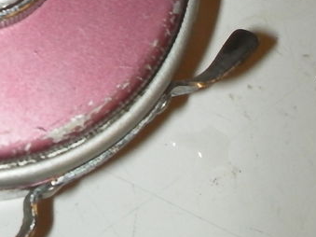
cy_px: 7
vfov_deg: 13.1
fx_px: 1022
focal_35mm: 112
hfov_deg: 17.0
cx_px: -41
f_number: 5.6
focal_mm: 6.3
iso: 200
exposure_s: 1/30
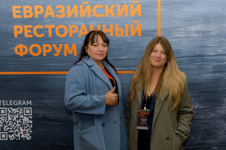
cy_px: 75
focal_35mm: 51
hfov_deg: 38.7
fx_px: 321
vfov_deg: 26.4
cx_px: 110
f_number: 4.5
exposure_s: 1/125
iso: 400
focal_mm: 50
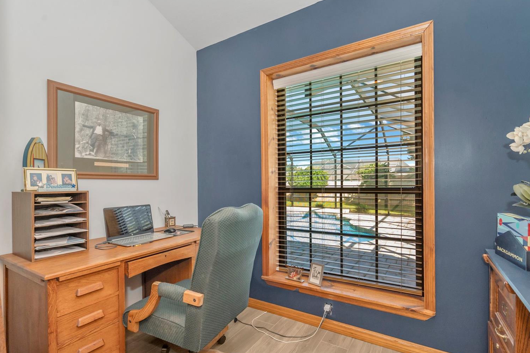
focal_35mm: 17
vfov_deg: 70.4
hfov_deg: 93.2
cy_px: 184
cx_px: 274
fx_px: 250
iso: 800
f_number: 6.7
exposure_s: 1/125
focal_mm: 16
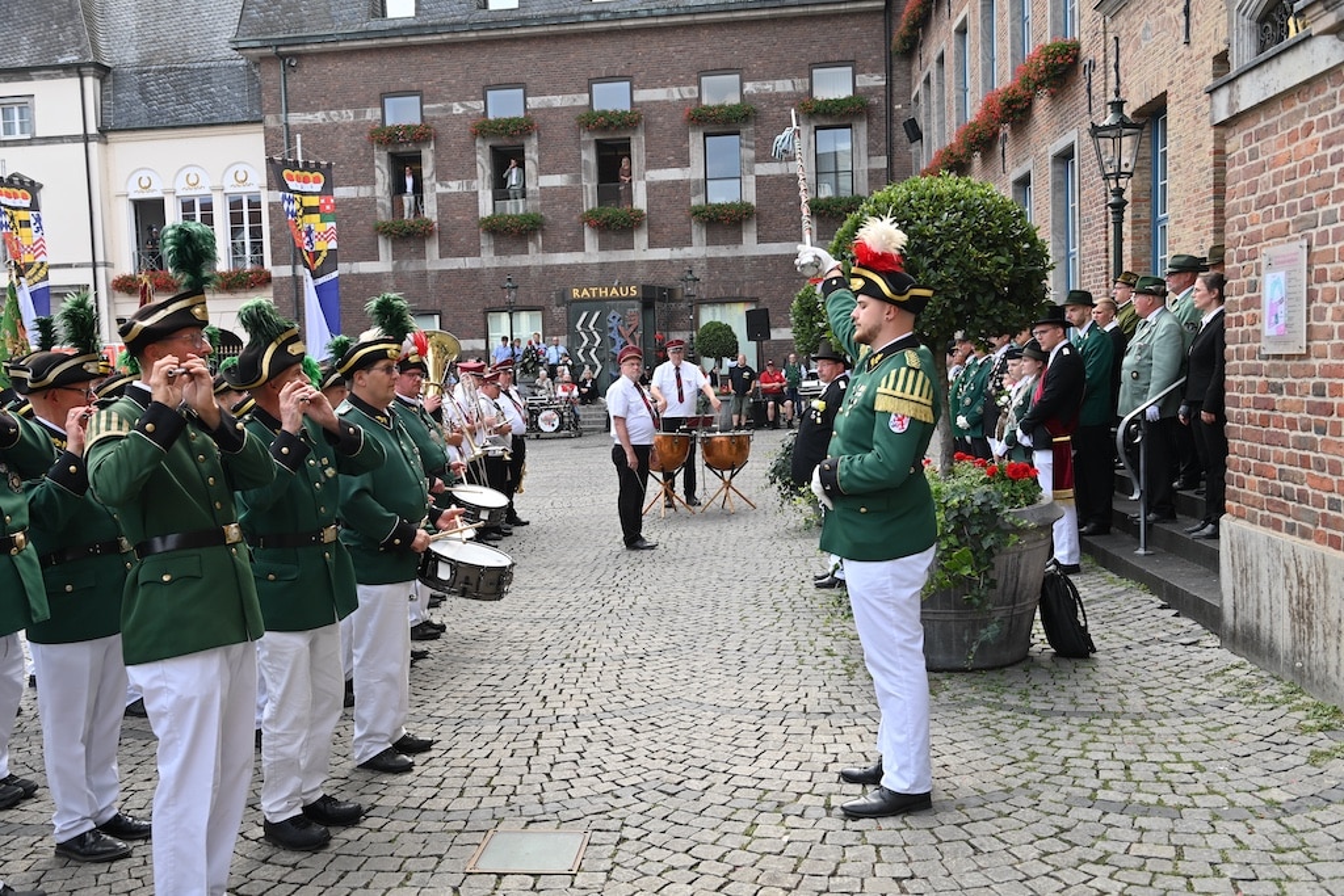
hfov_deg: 58.7
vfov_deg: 41.1
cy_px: 448
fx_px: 1195
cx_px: 672
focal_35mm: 32
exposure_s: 1/100
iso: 100
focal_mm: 32
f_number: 5.6
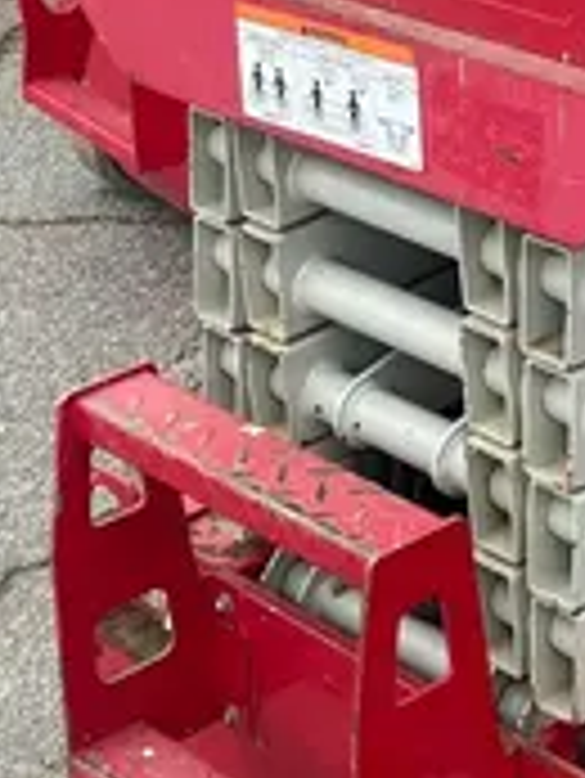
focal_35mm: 110
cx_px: 752
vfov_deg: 17.3
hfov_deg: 13.0
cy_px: -52
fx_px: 2476
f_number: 1.6
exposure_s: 1/323
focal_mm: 5.1
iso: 50
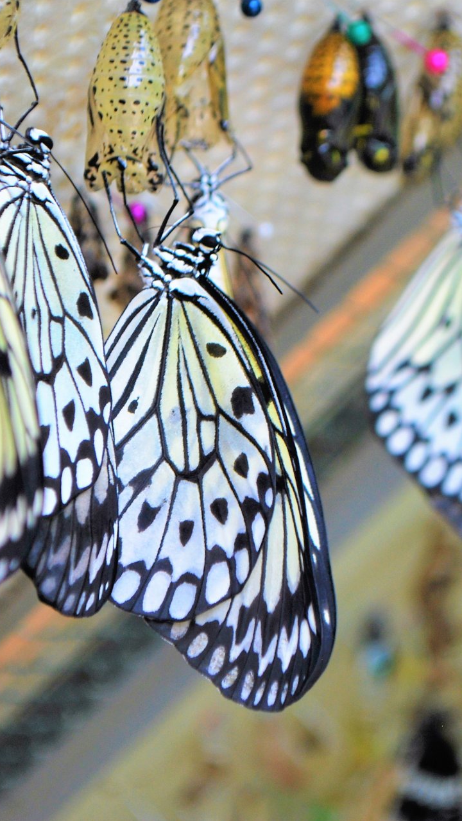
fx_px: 2827
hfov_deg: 9.3
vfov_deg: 16.5
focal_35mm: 130
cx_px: 155
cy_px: 410
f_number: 5.6
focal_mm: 55
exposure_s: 1/30
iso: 250
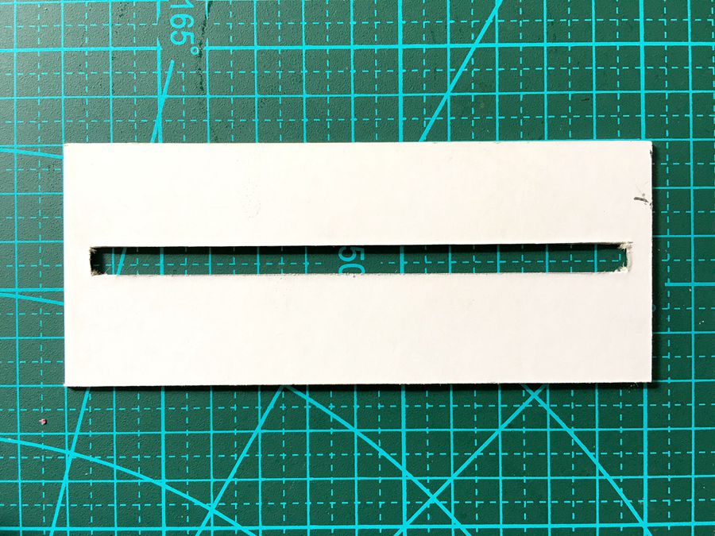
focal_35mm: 29
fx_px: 599
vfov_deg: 48.2
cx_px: 358
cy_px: 268
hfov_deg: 61.7
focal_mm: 4.15
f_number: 2.2
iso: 40
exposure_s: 1/33
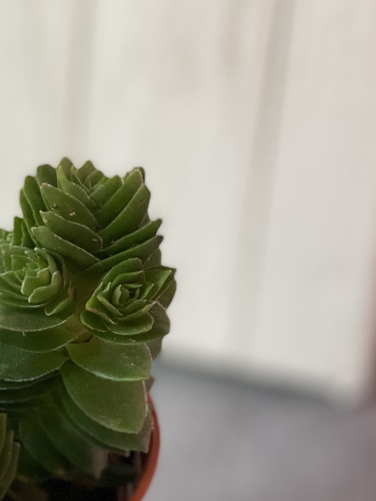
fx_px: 2259
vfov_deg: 12.6
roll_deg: -2.5
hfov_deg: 9.4
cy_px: 422
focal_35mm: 156
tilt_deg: -42.6
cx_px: -57
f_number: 2
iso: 125
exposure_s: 1/100
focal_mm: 6
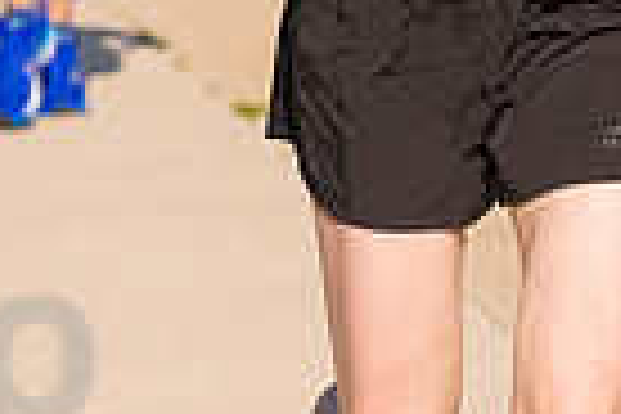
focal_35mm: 548
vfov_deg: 2.5
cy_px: -209
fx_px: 9452
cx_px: 598
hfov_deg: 3.8
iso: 400
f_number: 5.6
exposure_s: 1/2000
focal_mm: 130
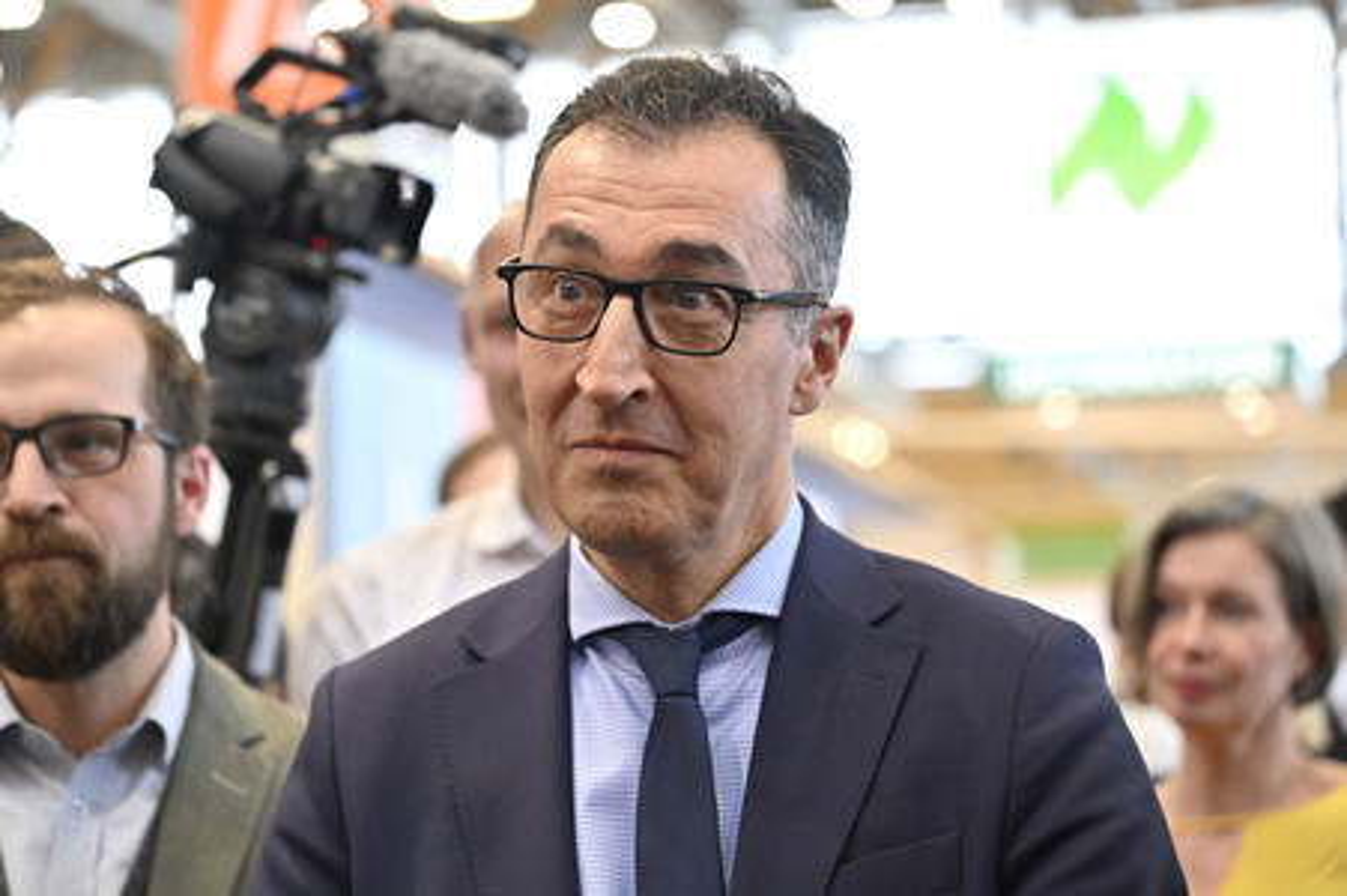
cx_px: 674
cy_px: 448
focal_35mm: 70
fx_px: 2617
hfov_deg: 28.9
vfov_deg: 19.4
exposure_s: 1/500
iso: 1600
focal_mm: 70
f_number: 2.8
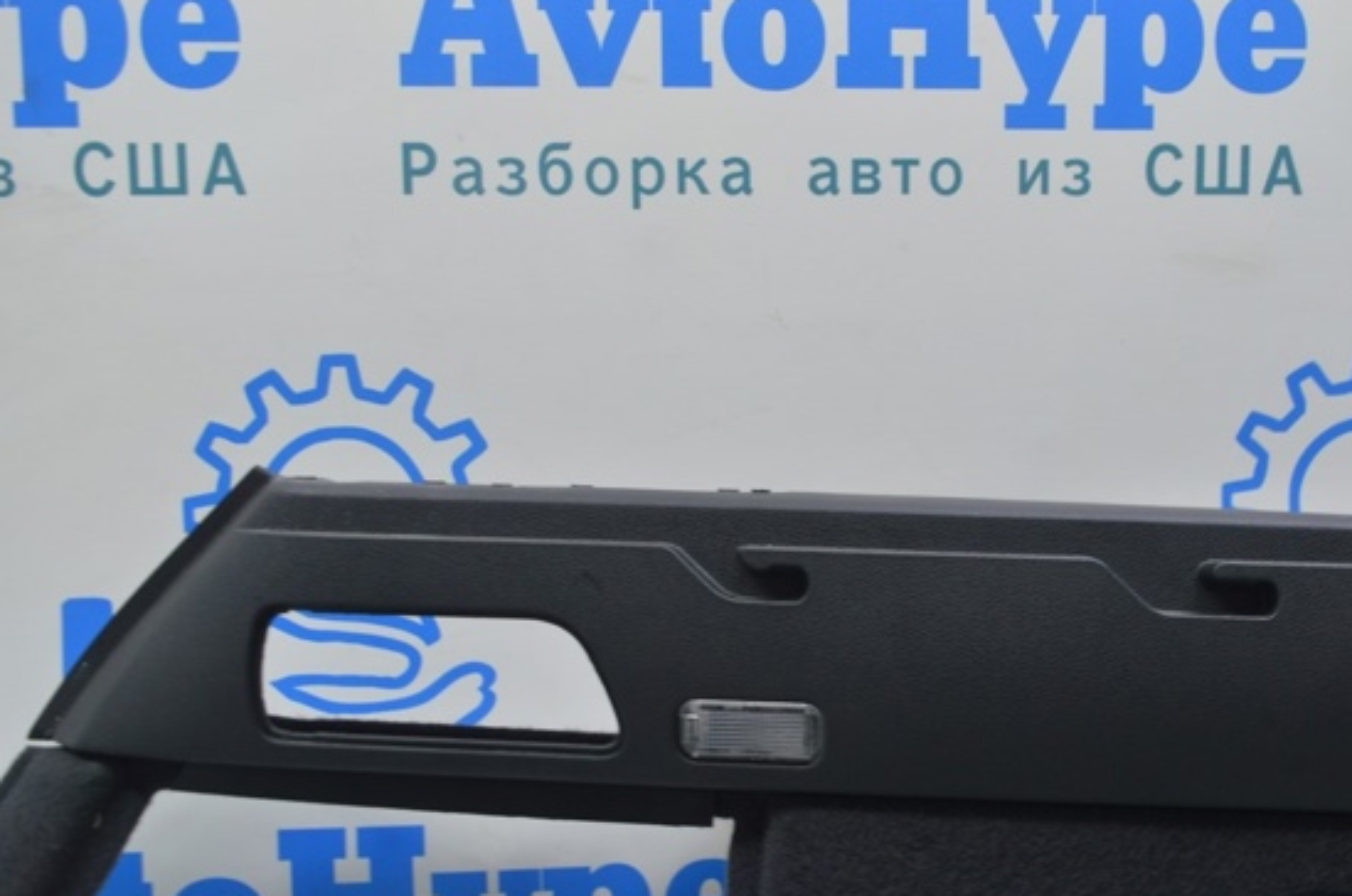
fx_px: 1575
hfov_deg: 46.3
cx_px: 786
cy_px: 518
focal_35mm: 42
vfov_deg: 31.7
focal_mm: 24
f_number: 5.6
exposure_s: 1/20
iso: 400
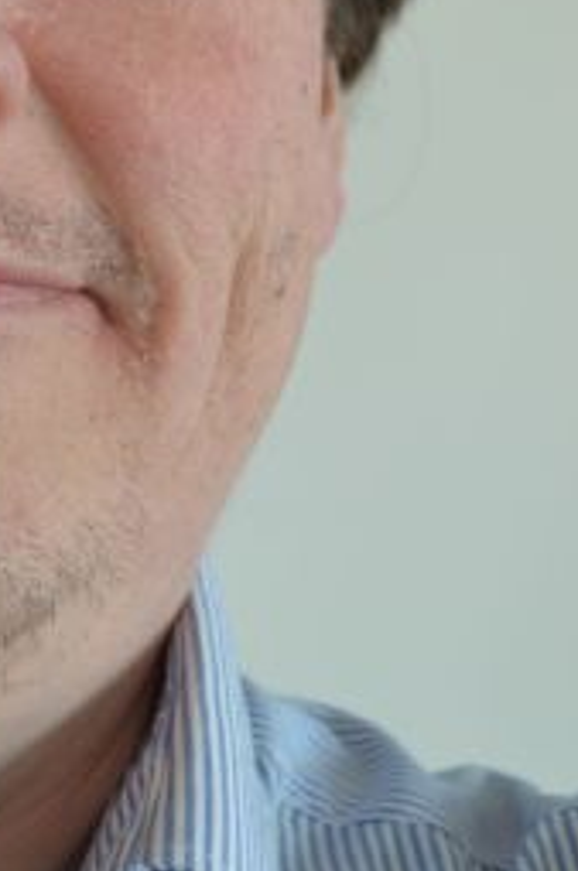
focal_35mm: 113
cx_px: -77
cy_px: -61
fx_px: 2732
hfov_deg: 11.9
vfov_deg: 17.6
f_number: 4.8
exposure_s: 1/30
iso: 280
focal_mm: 32
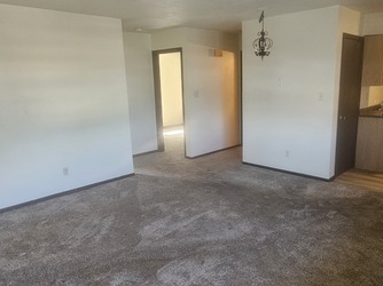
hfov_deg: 67.3
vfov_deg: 53.0
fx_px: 287
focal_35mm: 26
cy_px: 152
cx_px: 199
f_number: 2.2
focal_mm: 2.2
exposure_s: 1/60
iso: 320
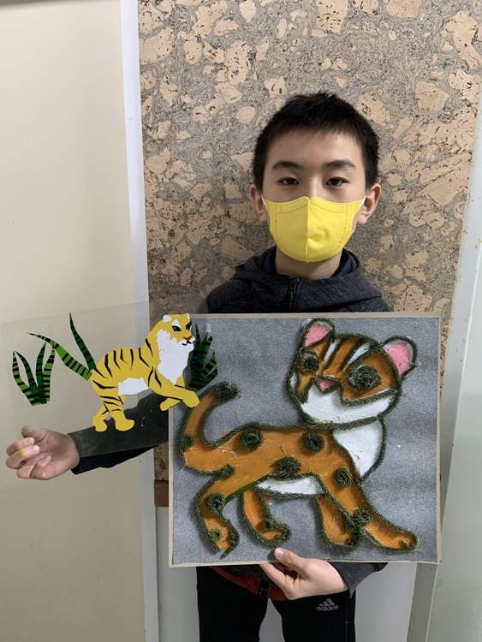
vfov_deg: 67.3
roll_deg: -0.2
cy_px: 321
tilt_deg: -14.1
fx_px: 482
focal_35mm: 26
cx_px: 241
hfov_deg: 53.1
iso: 320
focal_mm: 4.25
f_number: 1.8
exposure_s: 1/40
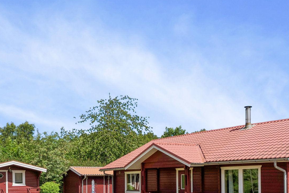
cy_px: 177
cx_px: 103
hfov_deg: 44.0
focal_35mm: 44
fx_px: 353
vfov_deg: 29.1
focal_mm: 16
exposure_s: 1/1250
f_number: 6.3
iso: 160
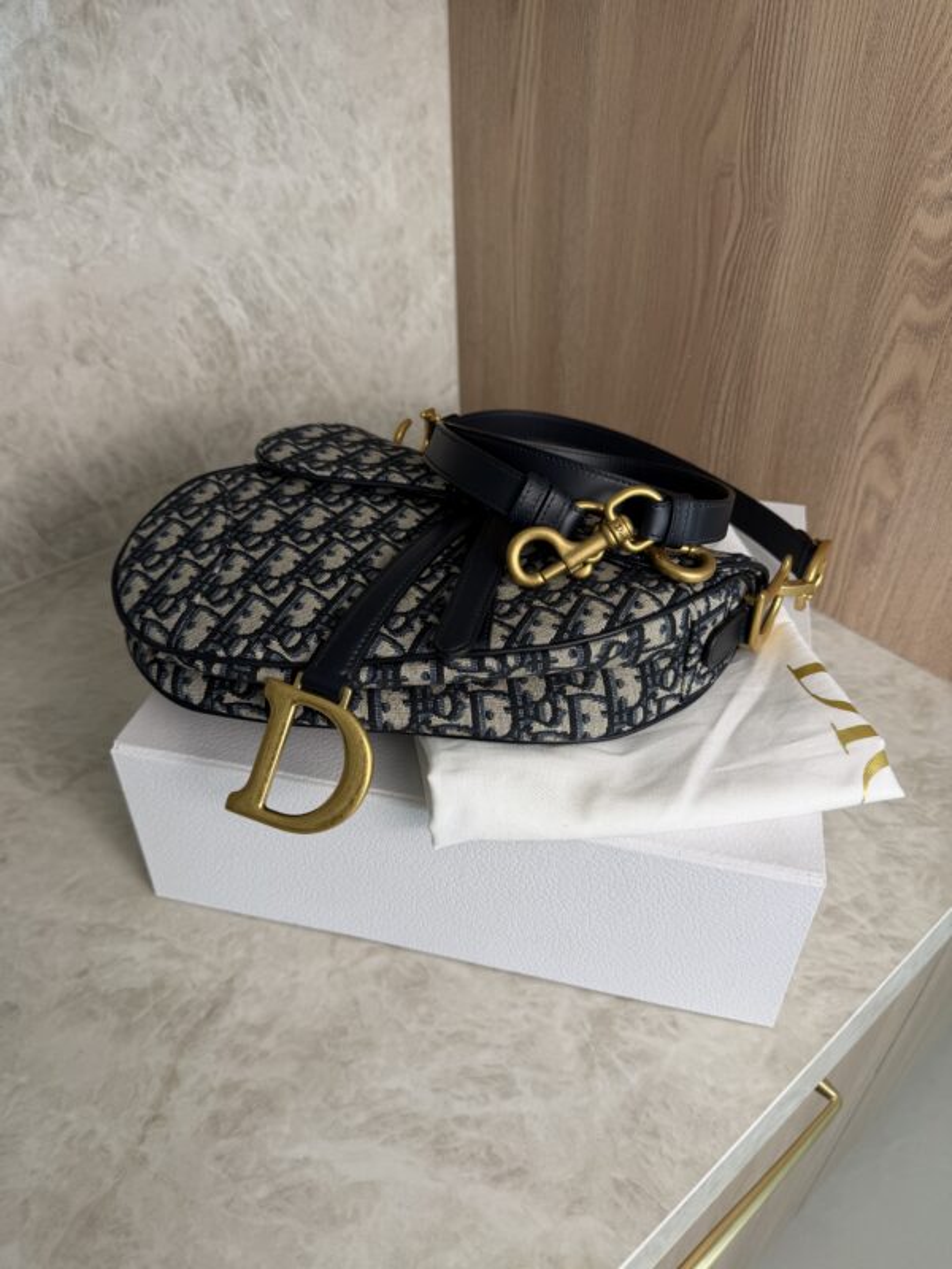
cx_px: 476
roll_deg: +0.4
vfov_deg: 71.6
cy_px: 634
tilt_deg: -39.0
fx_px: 880
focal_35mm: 24
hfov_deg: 56.8
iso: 64
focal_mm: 6.76
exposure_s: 1/142
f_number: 1.78
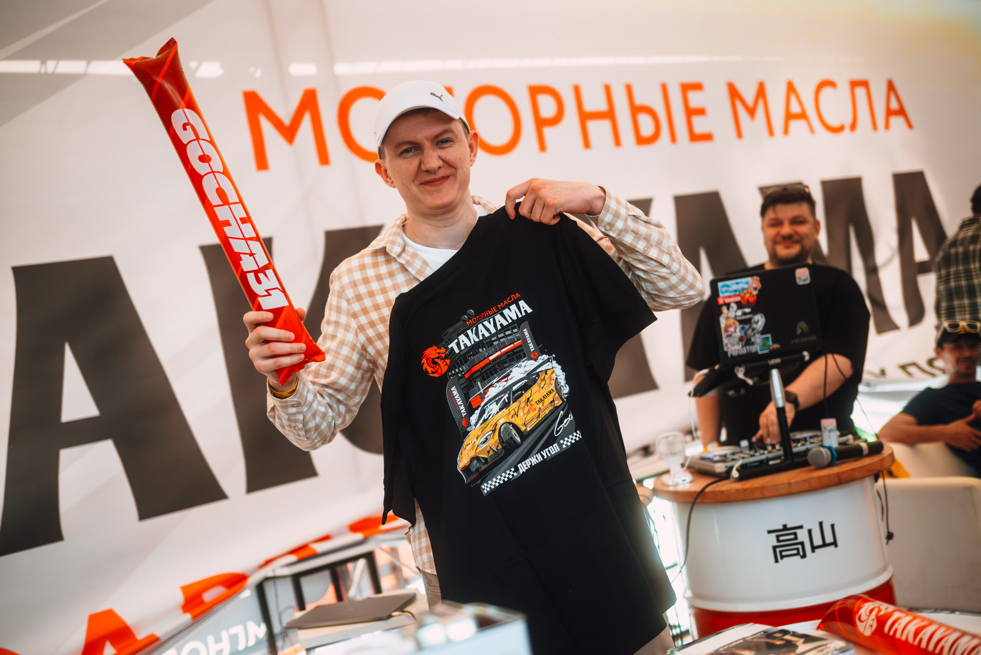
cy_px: 318
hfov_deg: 47.2
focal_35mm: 41
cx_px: 484
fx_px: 1122
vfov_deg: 32.5
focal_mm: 40
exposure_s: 1/3200
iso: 800
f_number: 2.2
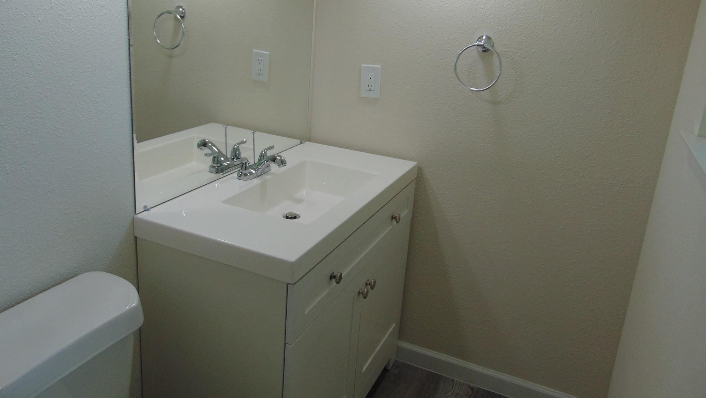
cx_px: 355
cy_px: 150
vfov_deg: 41.2
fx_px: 524
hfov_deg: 67.9
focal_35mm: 28
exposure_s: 1/80
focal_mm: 4.5
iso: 80
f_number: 3
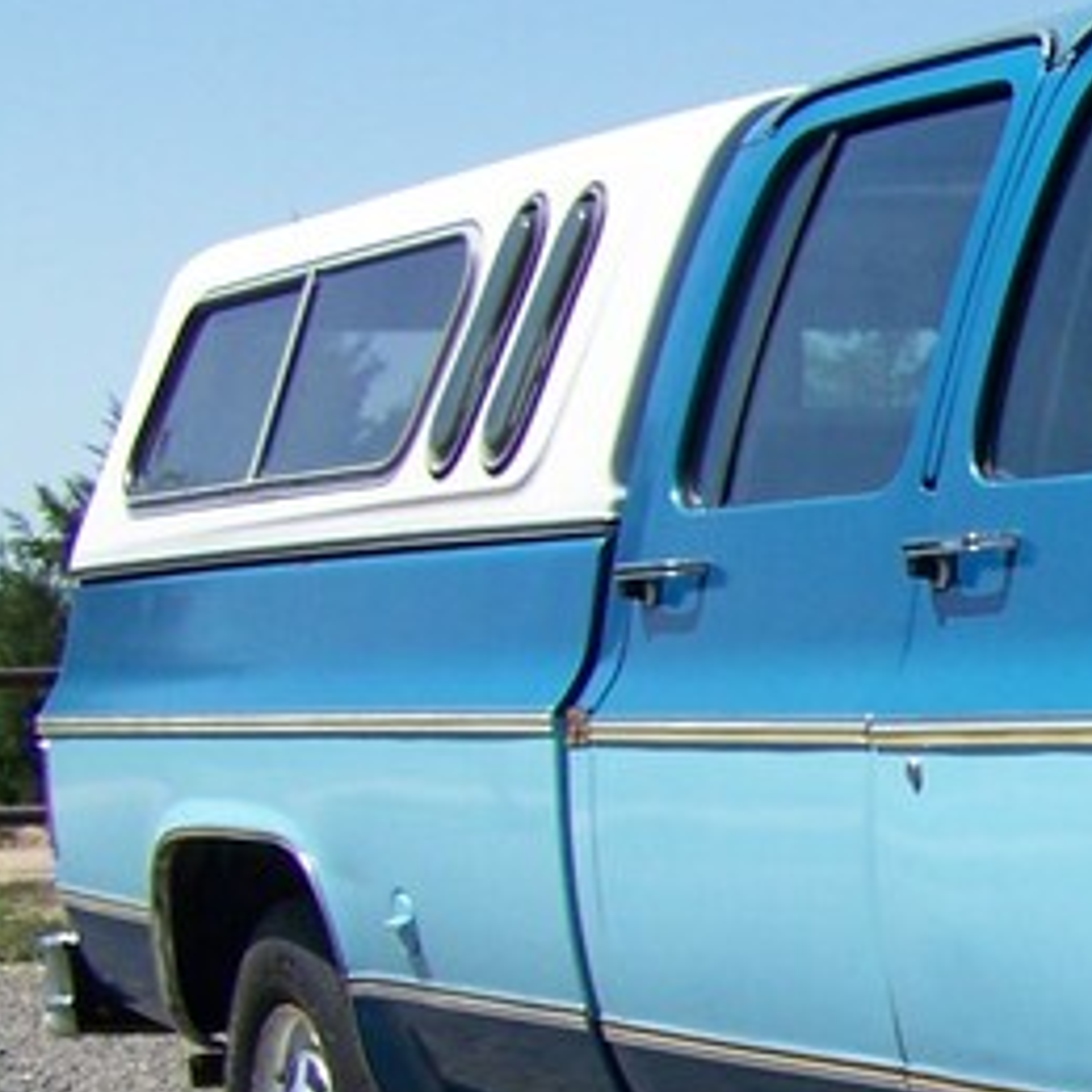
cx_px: 2087
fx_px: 4604
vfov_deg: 13.4
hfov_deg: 12.2
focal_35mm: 129
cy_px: 1008
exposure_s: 1/500
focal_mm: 6.3
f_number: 4
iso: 64
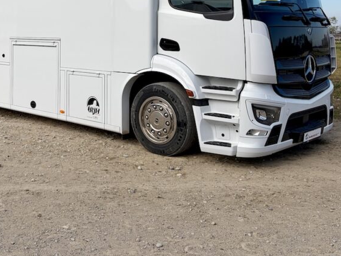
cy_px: 36
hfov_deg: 39.7
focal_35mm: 47
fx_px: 463
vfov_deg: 29.9
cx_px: 99
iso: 50
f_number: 1.6
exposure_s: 1/4065
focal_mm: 5.96
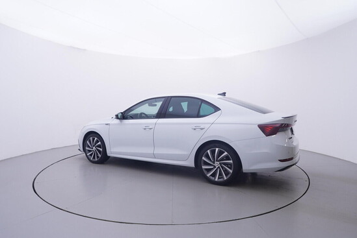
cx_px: 178
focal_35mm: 22
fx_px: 223
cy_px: 119
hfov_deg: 77.3
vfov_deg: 56.2
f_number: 5
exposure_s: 1/80
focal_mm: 15
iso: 200
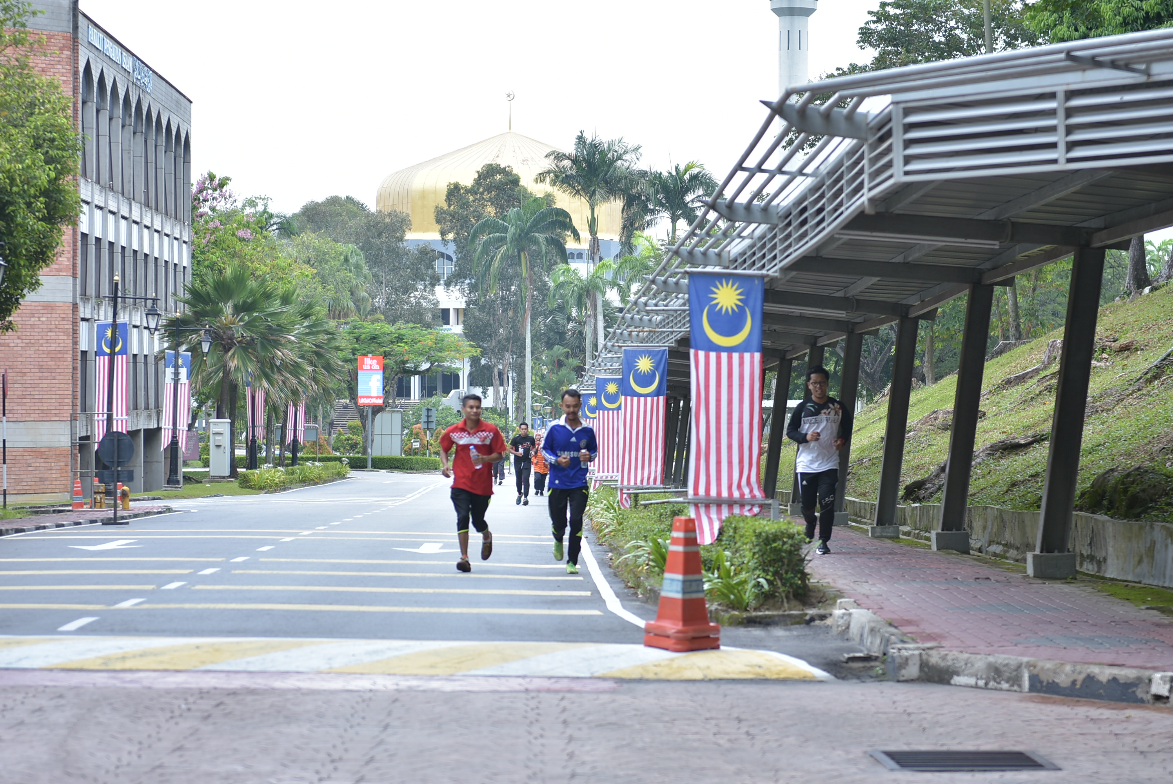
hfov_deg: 19.4
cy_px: 392
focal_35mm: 105
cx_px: 586
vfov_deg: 13.1
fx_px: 3424
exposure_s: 1/320
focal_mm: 70
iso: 160
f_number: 2.8
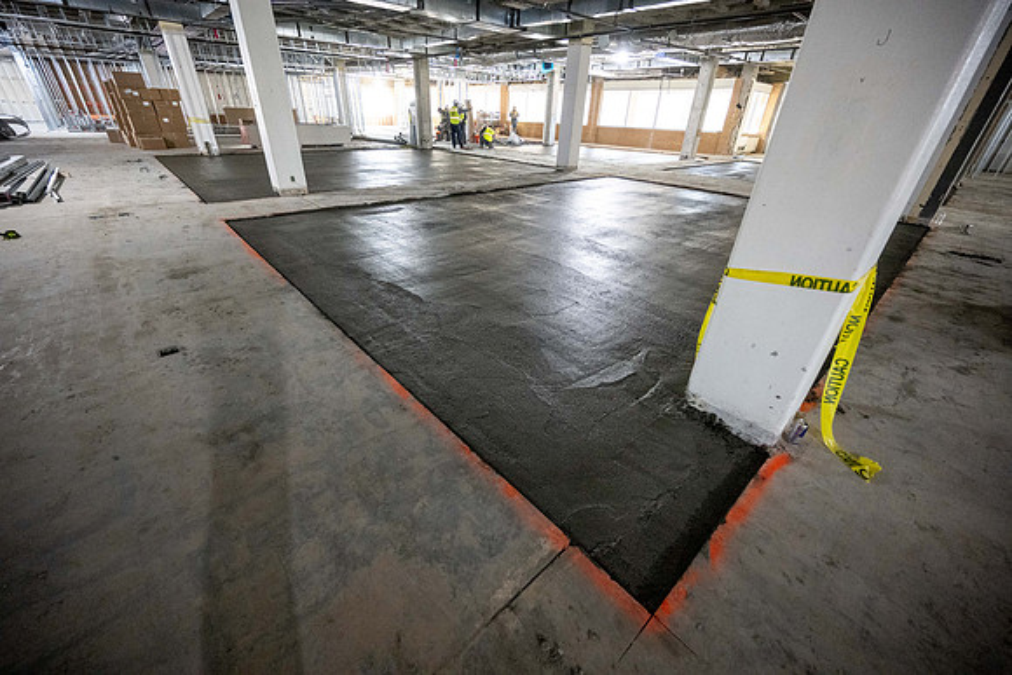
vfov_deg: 81.2
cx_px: 506
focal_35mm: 14
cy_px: 338
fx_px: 394
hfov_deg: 104.2
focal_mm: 14
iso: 5000
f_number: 4
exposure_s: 1/200
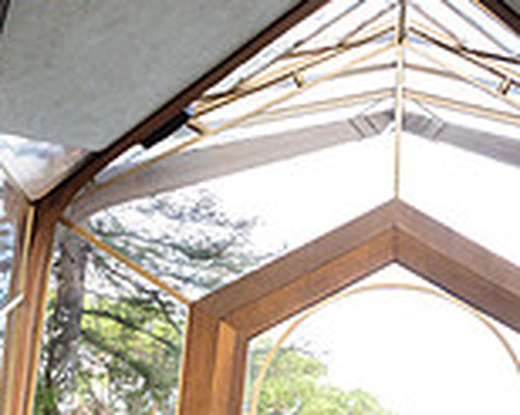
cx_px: 368
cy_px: 369
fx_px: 1307
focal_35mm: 85
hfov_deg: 22.4
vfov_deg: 17.8
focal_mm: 24
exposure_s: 1/250
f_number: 4.5
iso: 500
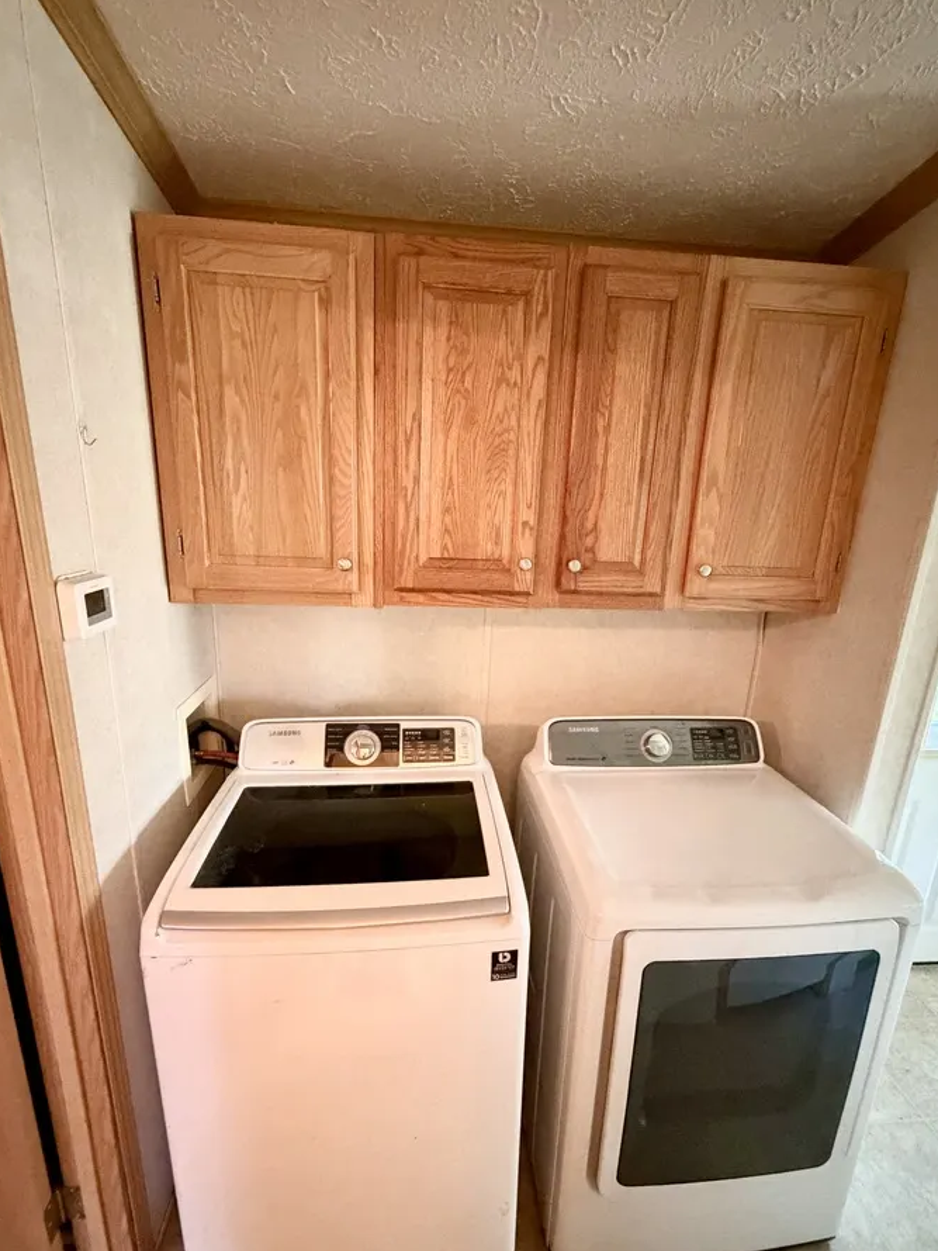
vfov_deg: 90.8
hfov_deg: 74.7
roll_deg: -2.2
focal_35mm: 17
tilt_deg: -14.8
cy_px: 675
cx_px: 471
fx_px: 614
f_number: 2.2
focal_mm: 2.22
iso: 1250
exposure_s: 1/40
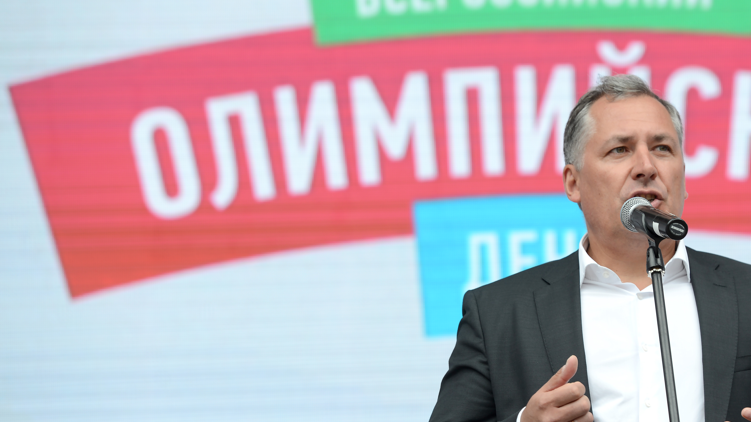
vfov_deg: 5.0
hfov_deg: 8.9
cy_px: 258
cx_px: 492
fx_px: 4839
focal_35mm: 243
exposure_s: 1/400
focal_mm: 165
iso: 200
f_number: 6.3
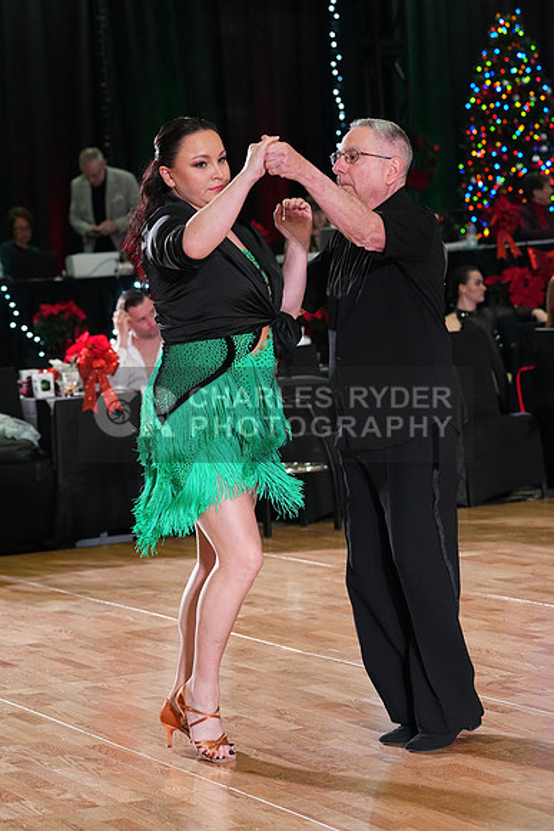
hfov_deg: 11.2
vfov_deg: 16.6
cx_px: 277
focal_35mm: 123
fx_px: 2837
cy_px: 416
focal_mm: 123
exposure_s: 1/320
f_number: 5.6
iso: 6400
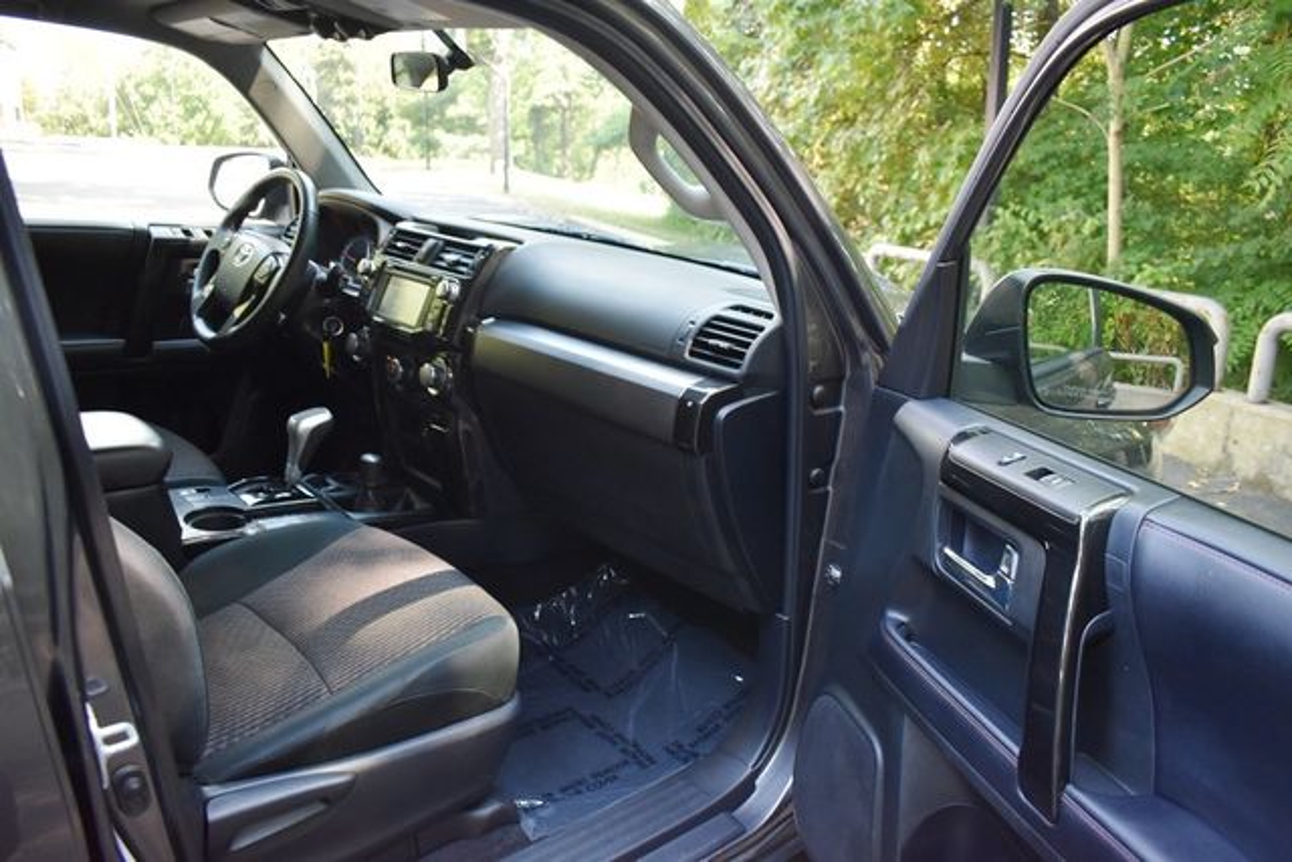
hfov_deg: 67.4
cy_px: 431
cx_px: 646
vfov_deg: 48.0
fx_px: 969
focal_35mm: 27
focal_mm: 18
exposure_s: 1/200
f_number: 3.5
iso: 800
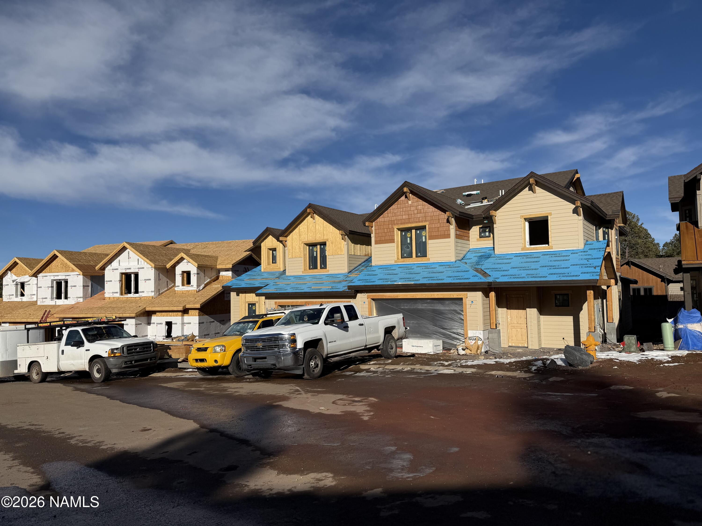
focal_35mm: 24
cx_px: 351
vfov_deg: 56.8
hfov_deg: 71.6
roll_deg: +1.3
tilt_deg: +2.7
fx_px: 487
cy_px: 263
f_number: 1.78
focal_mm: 6.76
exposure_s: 1/9091
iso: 80
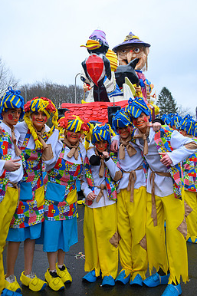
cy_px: 128
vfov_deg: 46.3
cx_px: 96
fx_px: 345
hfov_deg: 31.9
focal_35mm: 42
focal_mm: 24
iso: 400
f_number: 6.3
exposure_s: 1/1000
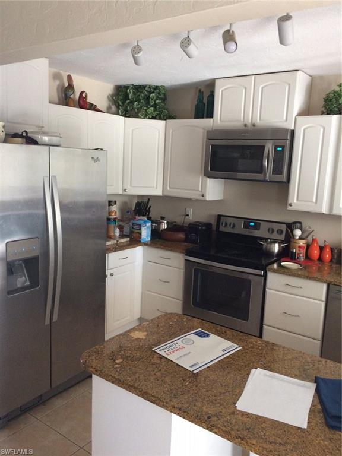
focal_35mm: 29
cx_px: 171
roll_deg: -1.3
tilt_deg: -10.3
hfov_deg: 48.2
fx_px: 382
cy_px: 228
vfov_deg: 61.7
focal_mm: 4.15
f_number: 2.2
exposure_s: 1/30
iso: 200
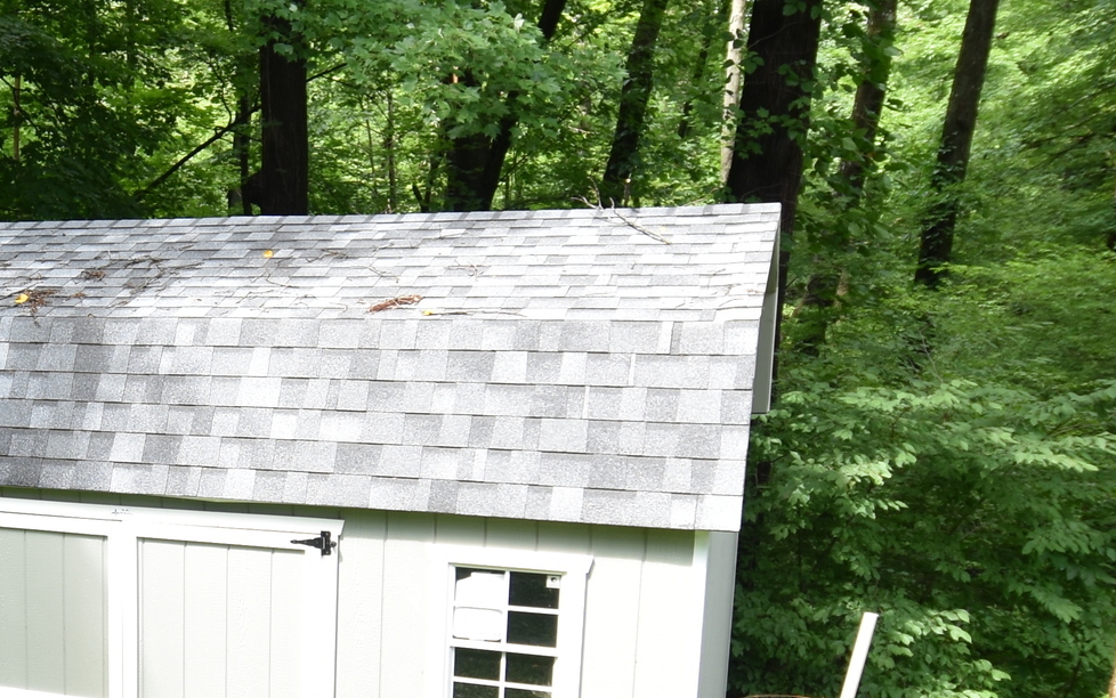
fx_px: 1460
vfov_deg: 26.3
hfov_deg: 37.8
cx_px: 31
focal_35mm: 48
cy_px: 573
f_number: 4.5
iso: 100
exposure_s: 1/60
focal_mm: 10
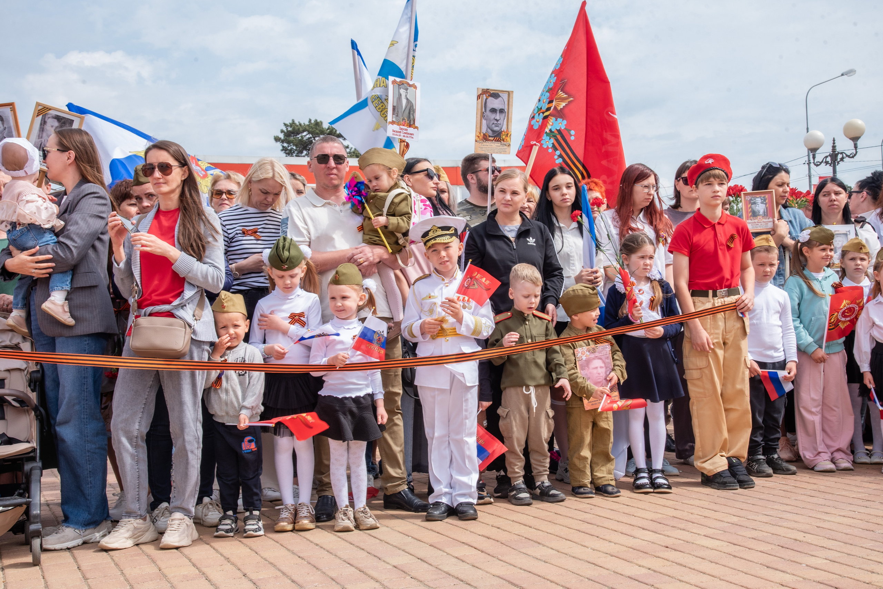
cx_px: 442
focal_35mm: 46
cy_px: 294
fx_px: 1129
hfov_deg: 42.7
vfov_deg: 29.3
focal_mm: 46
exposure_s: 1/160
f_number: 13
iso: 320
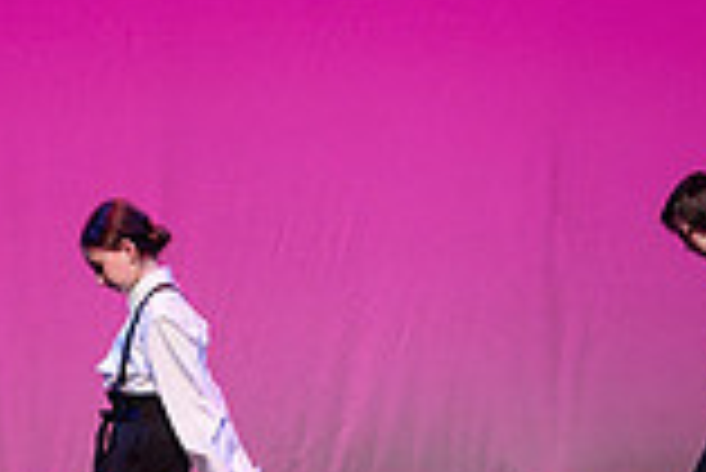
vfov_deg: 4.5
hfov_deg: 6.7
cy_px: 360
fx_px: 6046
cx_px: 243
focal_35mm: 308
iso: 800
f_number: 2.8
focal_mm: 75
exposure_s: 1/500
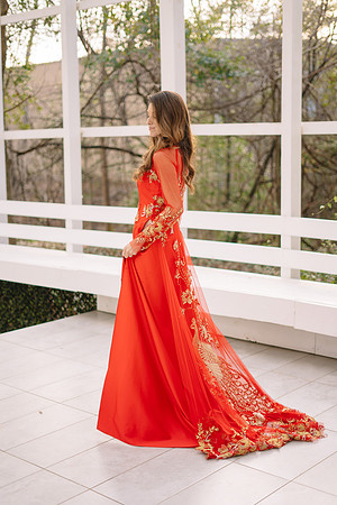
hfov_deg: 27.0
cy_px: 252
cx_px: 168
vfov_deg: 39.6
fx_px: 702
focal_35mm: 50
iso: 50
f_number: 1.8
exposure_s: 1/160
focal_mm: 50
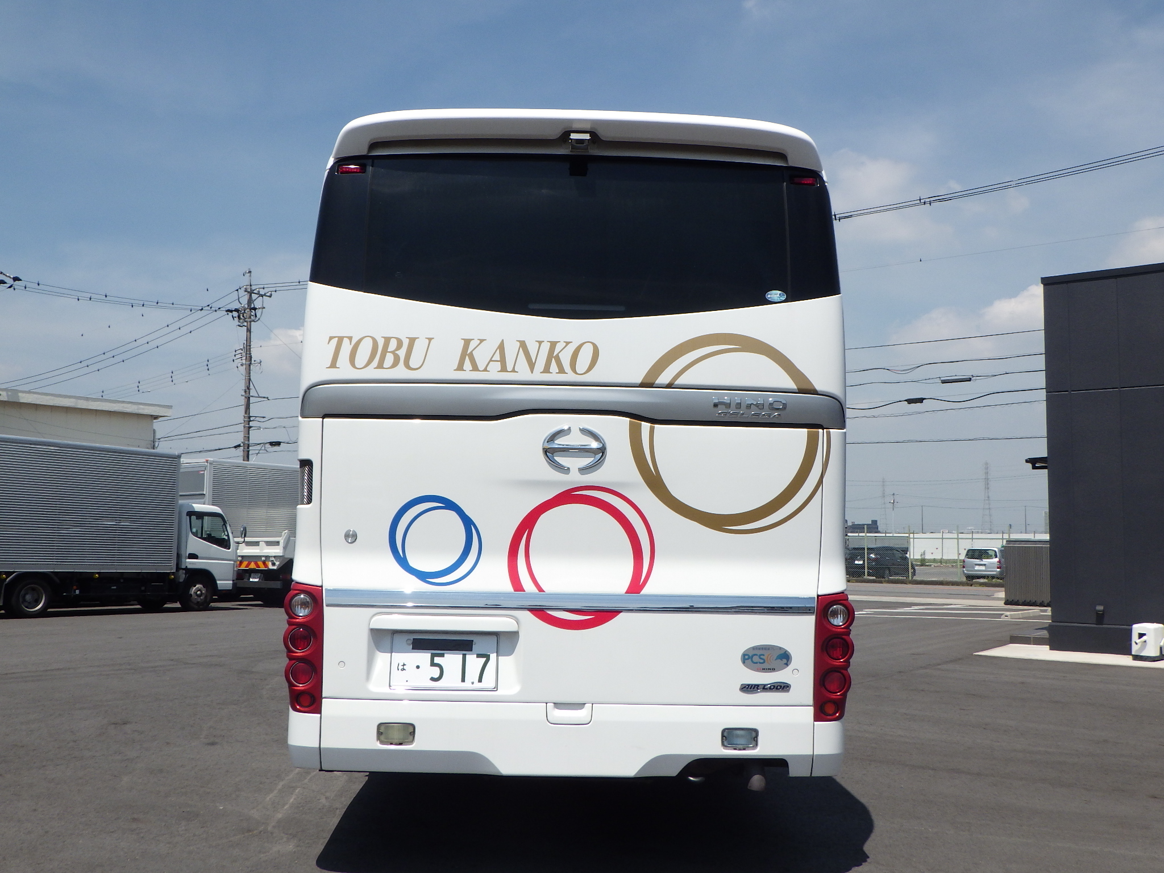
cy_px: 436
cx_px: 582
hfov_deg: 54.0
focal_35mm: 34
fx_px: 1143
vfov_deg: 41.8
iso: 125
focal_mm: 6.1
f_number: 4.6
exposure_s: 1/1250
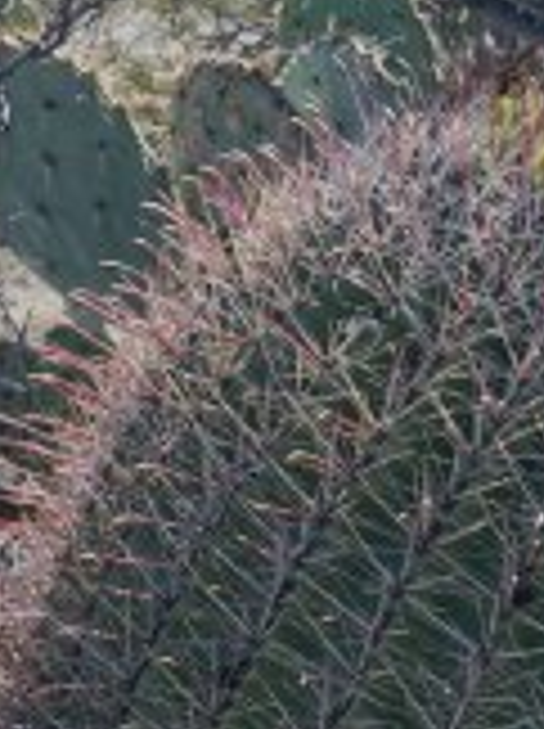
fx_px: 4286
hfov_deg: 7.2
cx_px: 513
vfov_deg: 9.6
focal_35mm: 204
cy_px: 824
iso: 1600
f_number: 16
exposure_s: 1/250
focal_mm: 56
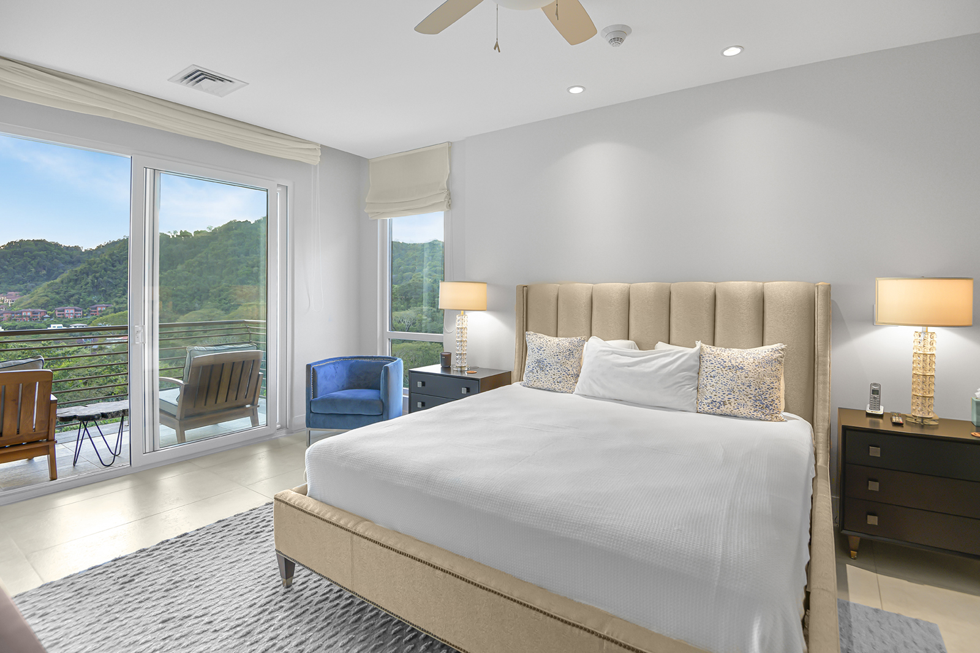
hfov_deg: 96.7
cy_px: 326
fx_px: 435
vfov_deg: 73.7
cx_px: 490
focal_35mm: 16
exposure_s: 1/30
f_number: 5
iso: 500
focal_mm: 16
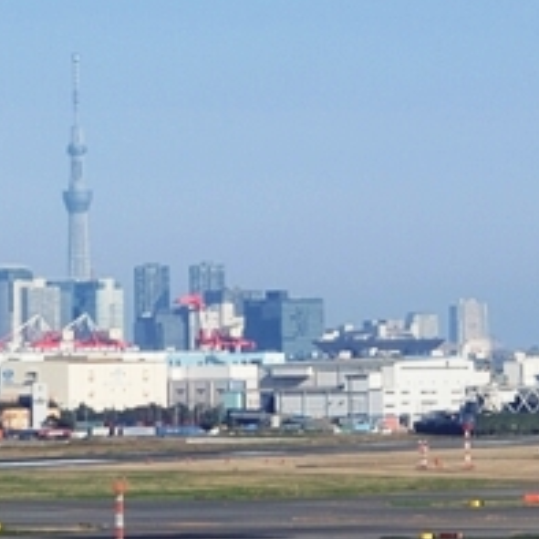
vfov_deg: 3.3
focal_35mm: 538
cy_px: 670
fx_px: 9478
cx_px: 796
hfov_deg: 3.2
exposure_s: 1/640
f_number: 5.7
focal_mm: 26.72
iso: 80
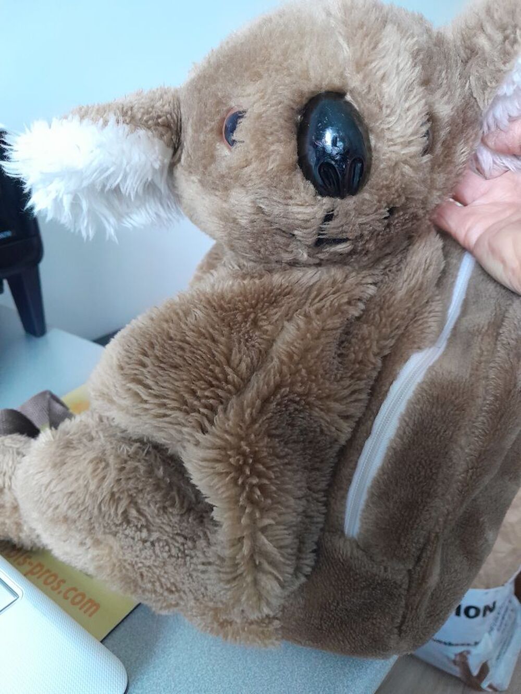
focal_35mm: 27
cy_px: 347
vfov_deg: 65.3
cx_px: 260
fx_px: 542
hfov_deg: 51.4
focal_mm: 4
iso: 500
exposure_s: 1/25
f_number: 1.8
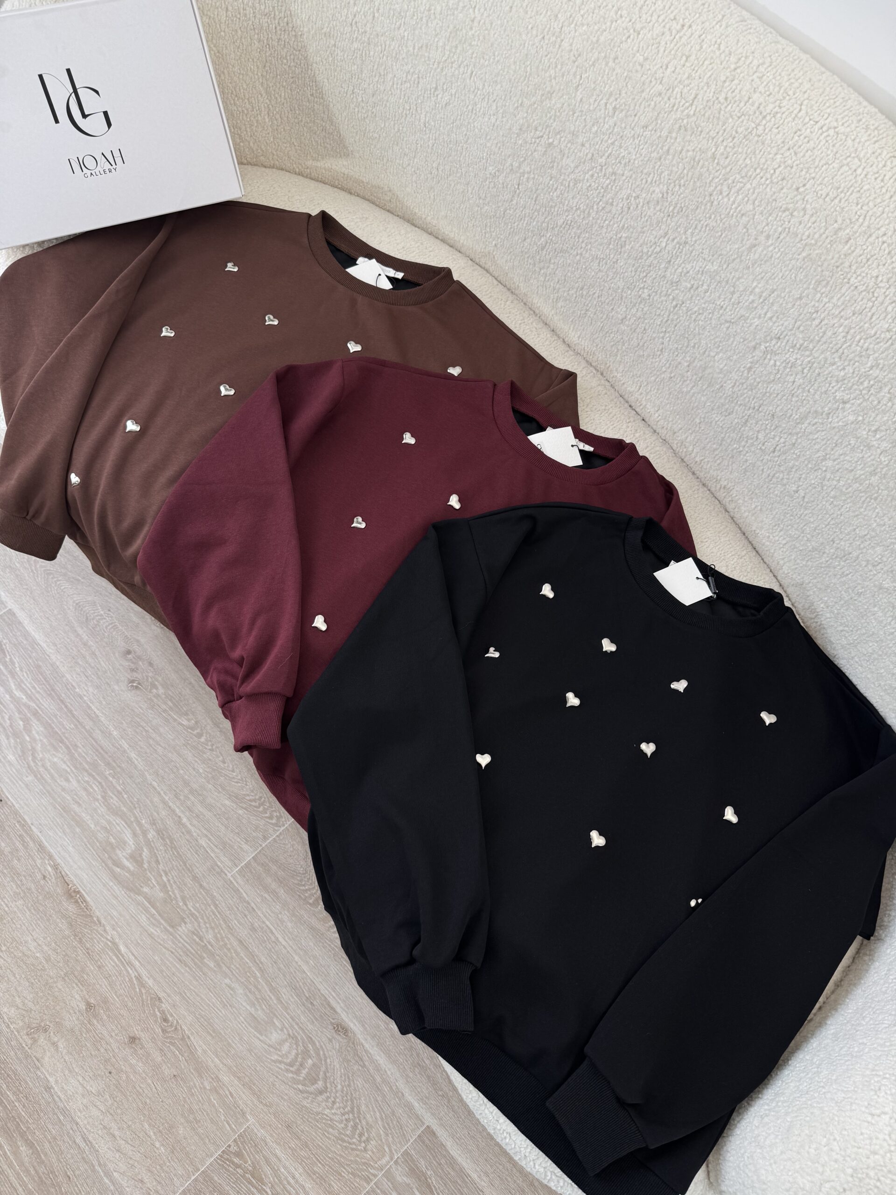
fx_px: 828
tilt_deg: -66.6
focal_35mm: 24
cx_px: 448
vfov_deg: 71.6
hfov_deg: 56.8
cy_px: 598
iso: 64
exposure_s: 1/121
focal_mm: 6.76
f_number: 1.78
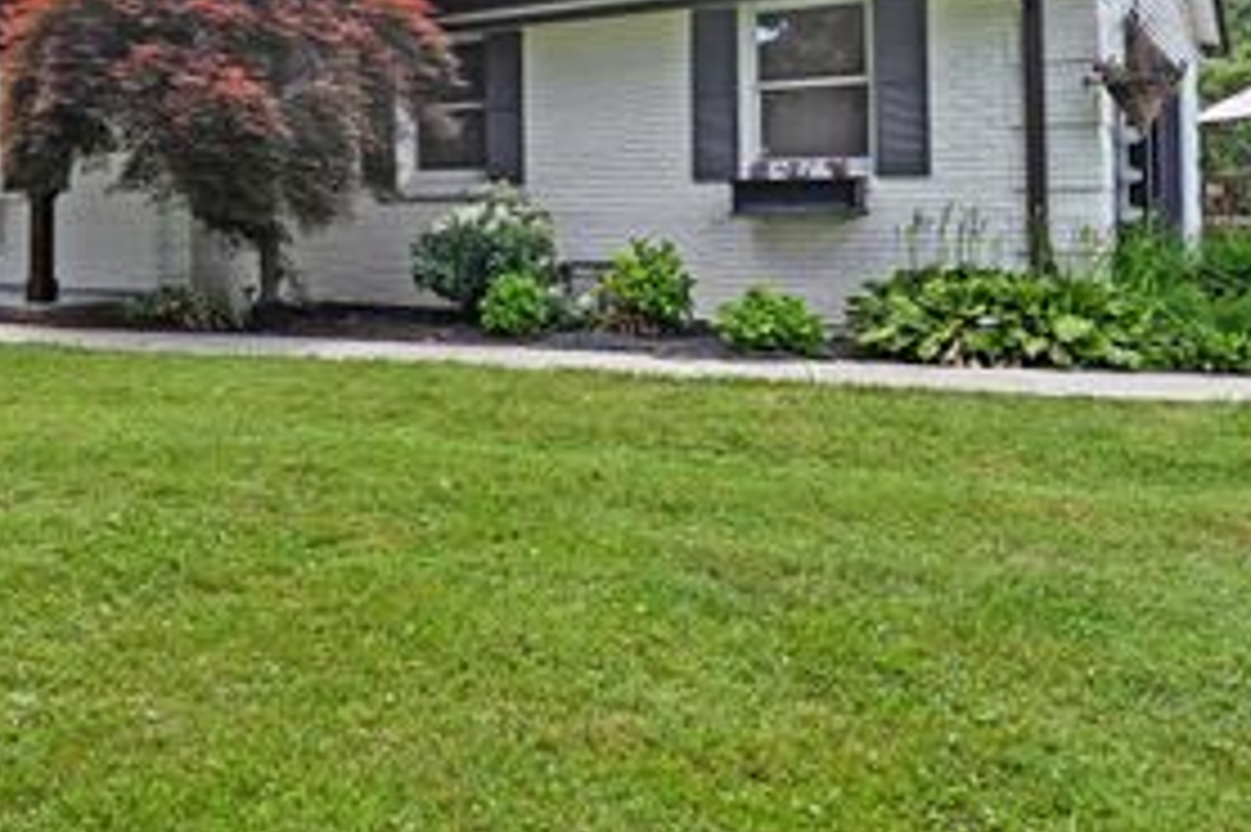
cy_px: 182
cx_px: 346
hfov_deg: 51.4
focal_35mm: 36
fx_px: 1250
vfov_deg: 35.8
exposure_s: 1/250
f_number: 5.6
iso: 110
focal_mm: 20
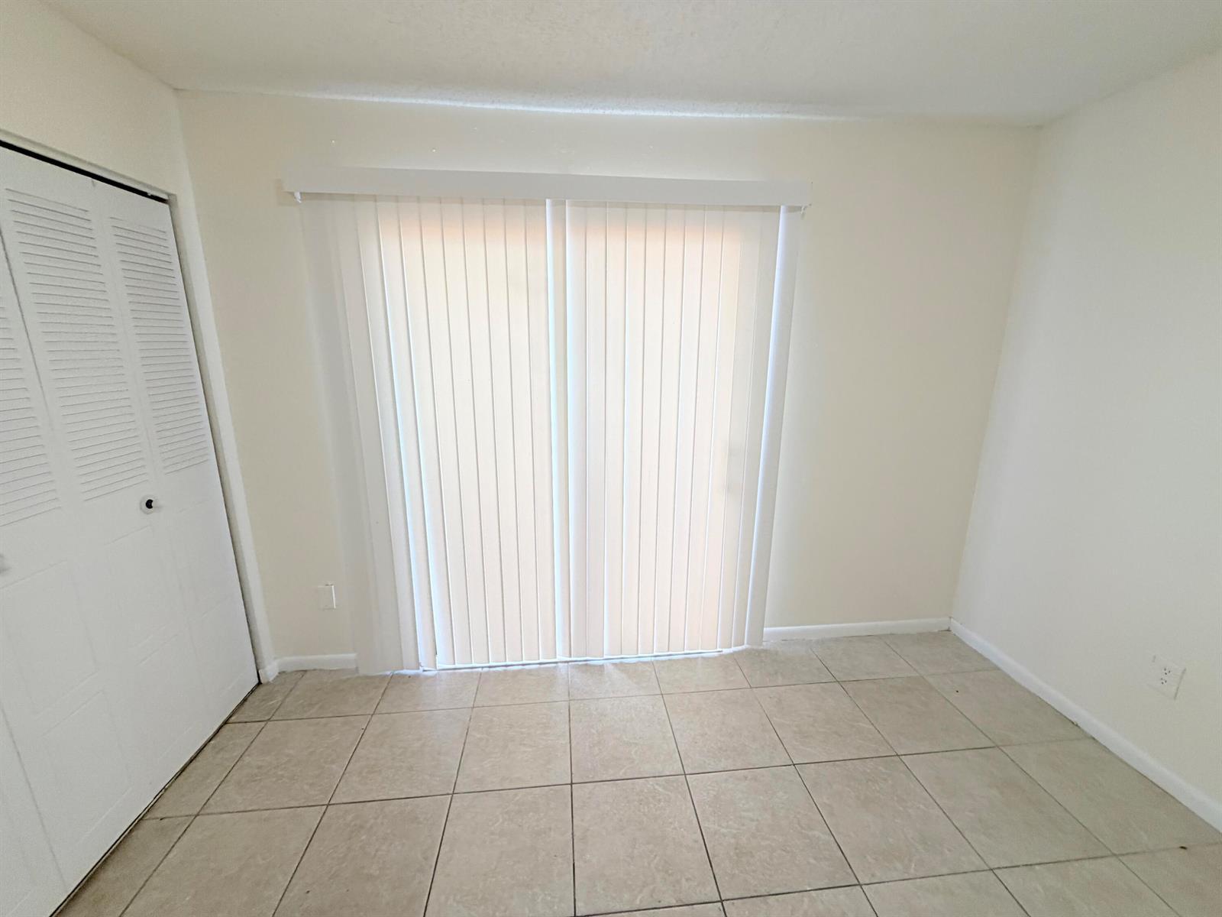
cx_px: 611
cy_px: 458
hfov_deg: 102.1
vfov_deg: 85.7
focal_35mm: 14
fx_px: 494
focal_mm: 2.22
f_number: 2.2
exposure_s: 1/120
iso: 200
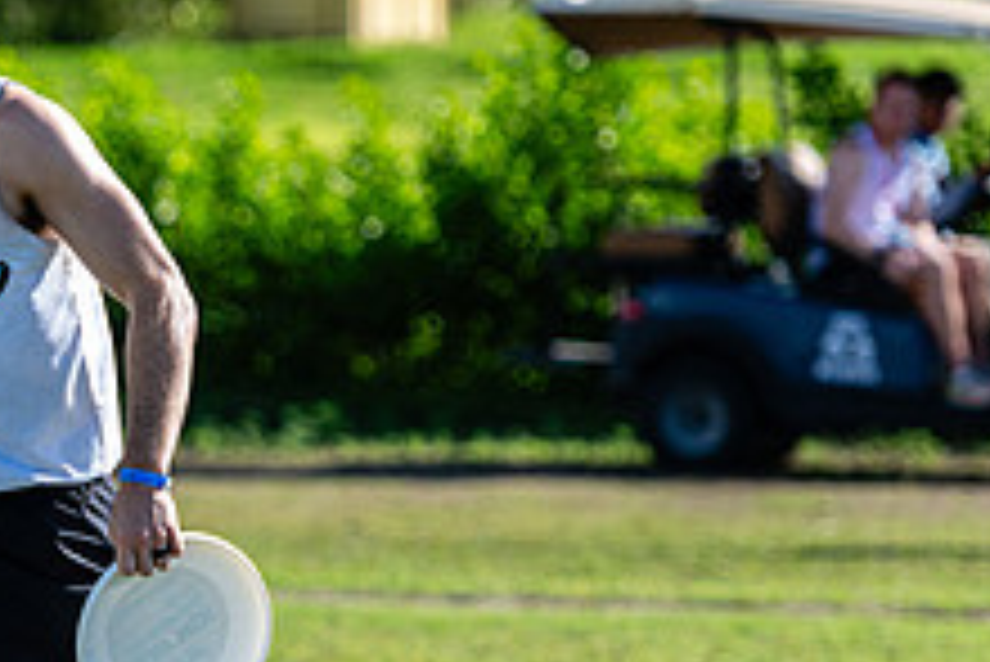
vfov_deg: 3.3
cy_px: 507
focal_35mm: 422
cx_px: -18
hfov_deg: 4.9
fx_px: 11612
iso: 250
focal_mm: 160
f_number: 3.2
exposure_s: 1/2500
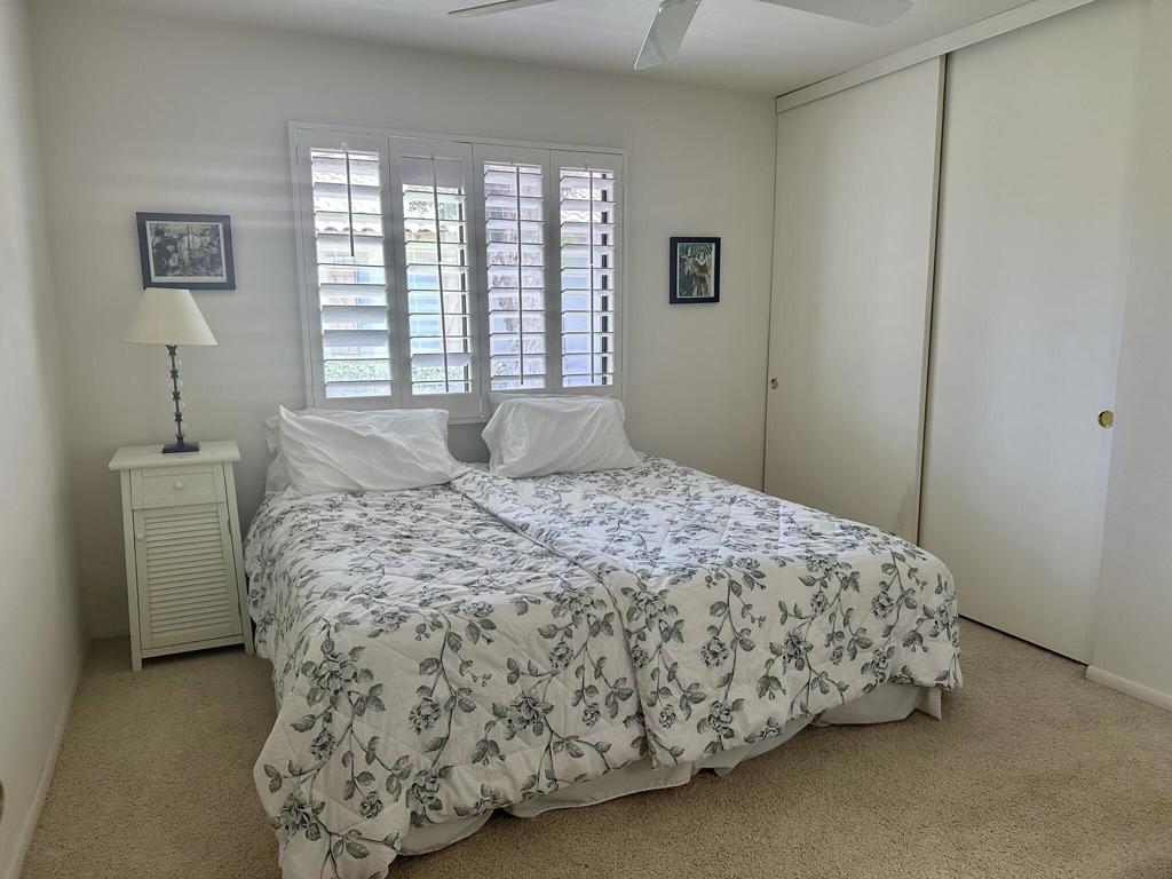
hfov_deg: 71.6
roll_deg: -0.4
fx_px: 813
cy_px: 440
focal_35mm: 24
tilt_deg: -9.1
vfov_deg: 56.8
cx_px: 586
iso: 200
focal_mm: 6.86
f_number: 1.78
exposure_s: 1/120
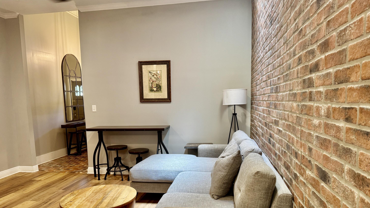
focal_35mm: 27
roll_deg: +2.3
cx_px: 181
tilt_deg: -6.7
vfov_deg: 42.5
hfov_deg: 69.9
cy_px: 132
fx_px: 265
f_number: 1.78
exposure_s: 1/60
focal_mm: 6.76
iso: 200
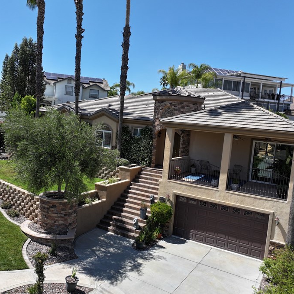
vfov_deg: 51.1
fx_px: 307
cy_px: 148
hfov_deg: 51.0
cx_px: 129
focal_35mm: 32
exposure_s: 1/2000
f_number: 2.8
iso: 100
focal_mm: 12.29
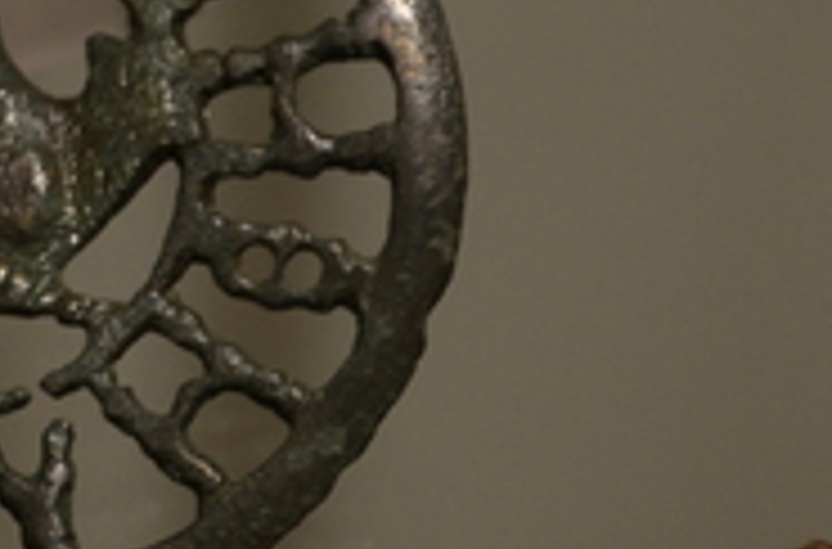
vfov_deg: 2.6
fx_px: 12323
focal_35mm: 535
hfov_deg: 3.9
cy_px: 97
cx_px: -76
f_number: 6
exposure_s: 1/60
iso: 1250
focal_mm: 150
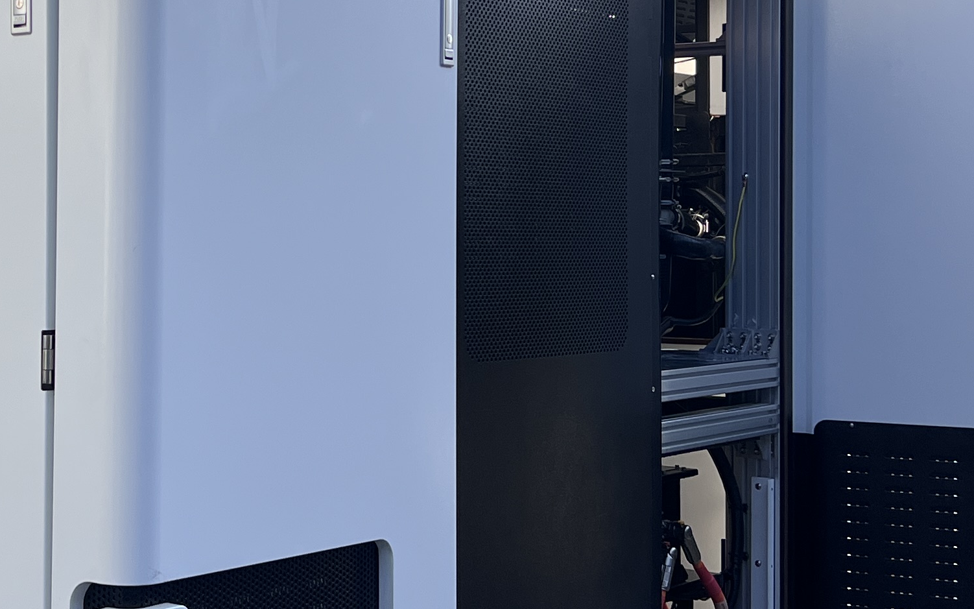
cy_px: 191
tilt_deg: +0.7
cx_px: 189
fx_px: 1964
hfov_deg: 27.3
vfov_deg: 17.6
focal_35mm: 74
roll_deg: +0.1
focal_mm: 5.7
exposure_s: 1/2353
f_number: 1.5
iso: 50
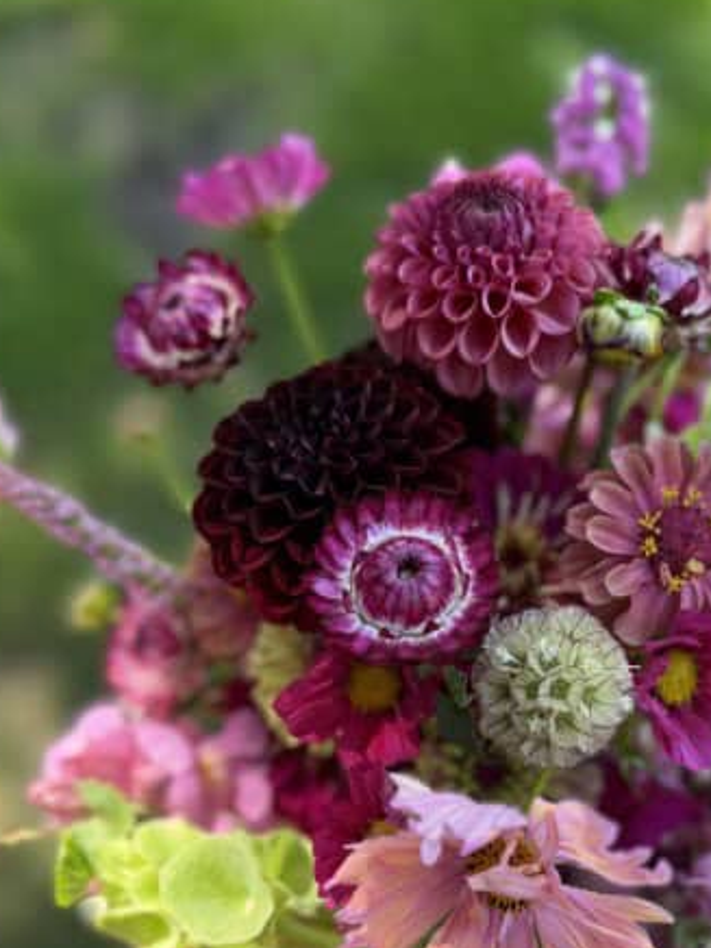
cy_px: 665
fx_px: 1205
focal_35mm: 44
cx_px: 515
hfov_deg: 32.4
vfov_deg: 42.1
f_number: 1.8
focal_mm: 6.8
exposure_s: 1/440
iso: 100
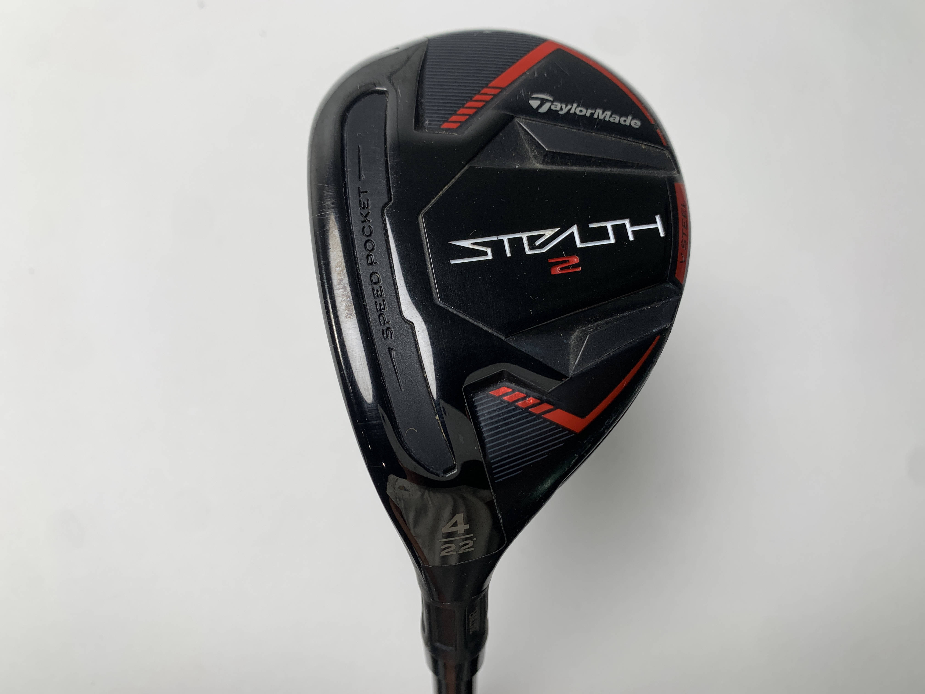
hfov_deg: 67.3
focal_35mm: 26
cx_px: 462
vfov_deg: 53.1
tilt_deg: -74.4
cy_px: 347
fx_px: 695
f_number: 1.8
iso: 25
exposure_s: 1/135
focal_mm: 4.25
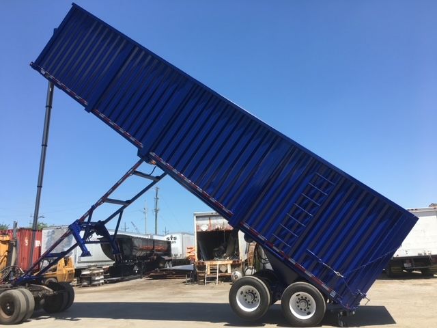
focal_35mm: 29
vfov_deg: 48.2
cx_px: 218
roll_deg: +2.7
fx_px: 366
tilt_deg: +13.2
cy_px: 164
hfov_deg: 61.7
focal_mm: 4.15
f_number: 2.2
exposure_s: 1/1115
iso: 25
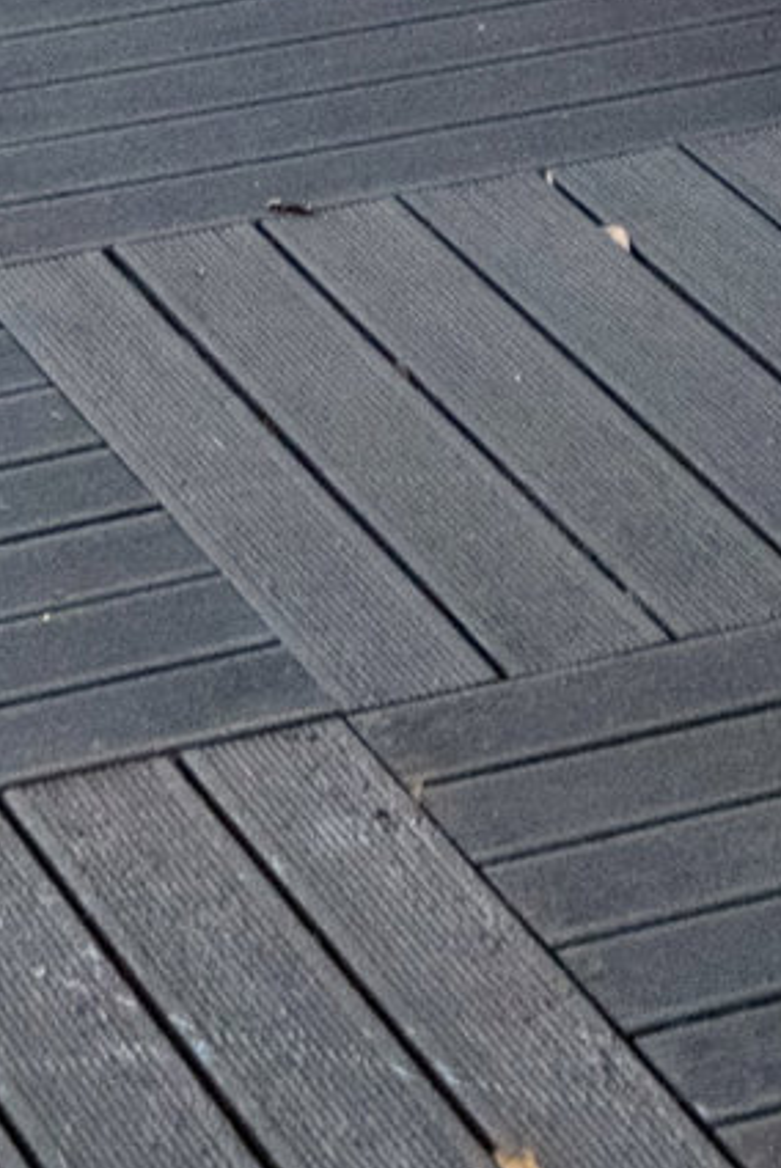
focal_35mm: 201
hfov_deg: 6.8
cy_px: -2149
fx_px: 6530
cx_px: 781
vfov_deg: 8.7
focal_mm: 20
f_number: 8
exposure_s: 1/125
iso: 800
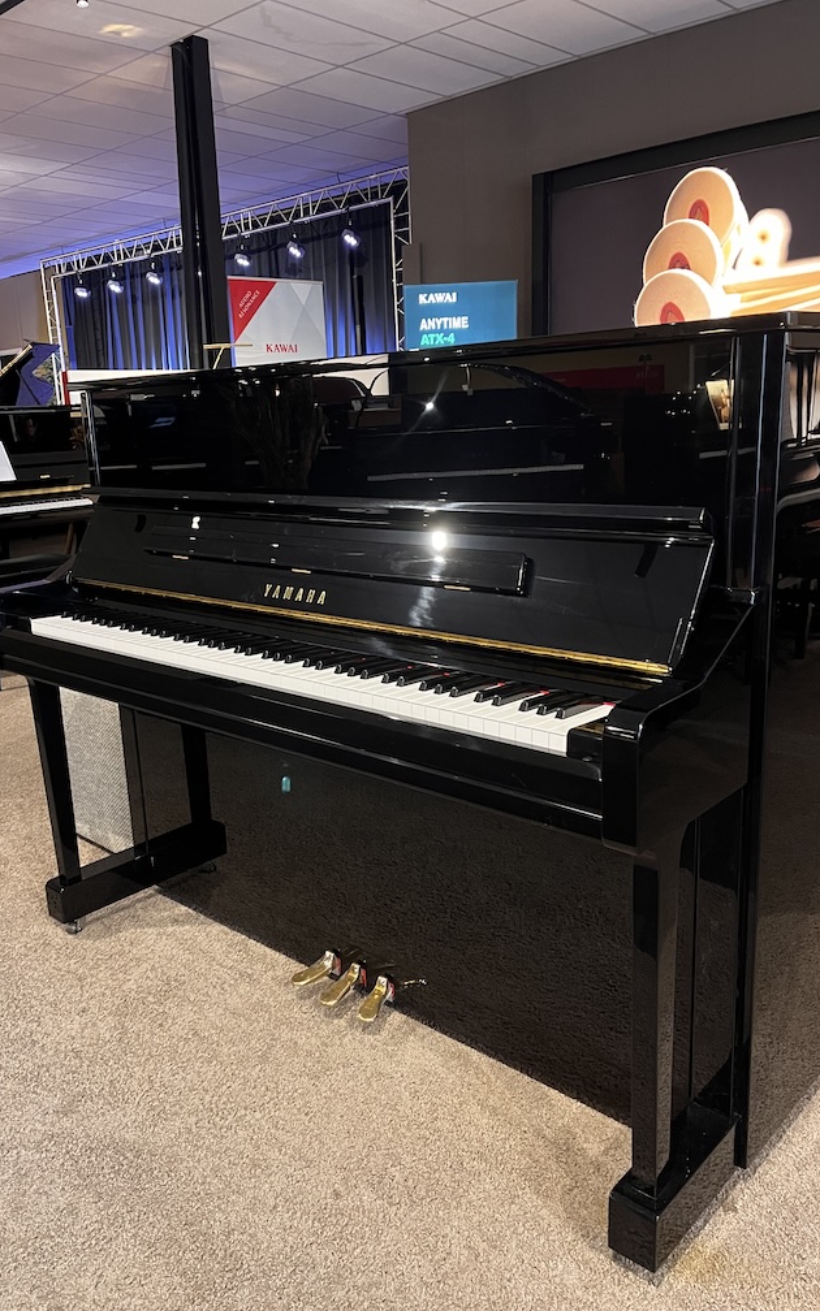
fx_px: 1001
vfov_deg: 66.5
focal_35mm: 28
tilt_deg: -14.0
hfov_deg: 44.5
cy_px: 658
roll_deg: +3.6
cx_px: 366
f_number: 1.6
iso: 500
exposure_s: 1/41
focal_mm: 5.1
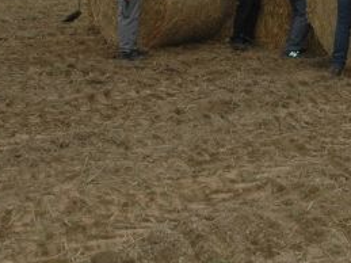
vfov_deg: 14.9
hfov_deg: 19.8
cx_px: 286
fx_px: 993
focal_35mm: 98
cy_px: 7
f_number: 7.1
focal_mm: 22
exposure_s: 1/500
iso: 400
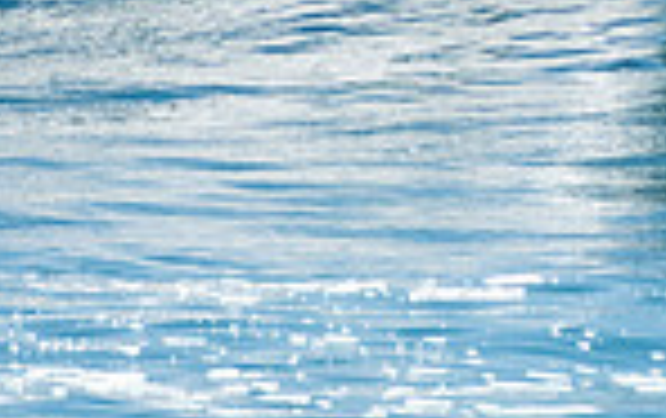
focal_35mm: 2394
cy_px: -213
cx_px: 747
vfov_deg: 0.6
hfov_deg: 0.9
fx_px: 43519
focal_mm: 400
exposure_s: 1/1250
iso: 180
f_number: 5.6
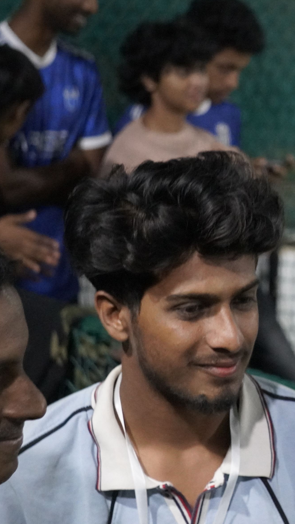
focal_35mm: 156
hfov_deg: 7.7
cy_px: 271
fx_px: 2169
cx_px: 372
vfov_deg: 13.8
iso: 5000
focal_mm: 55
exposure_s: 1/200
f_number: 4.5
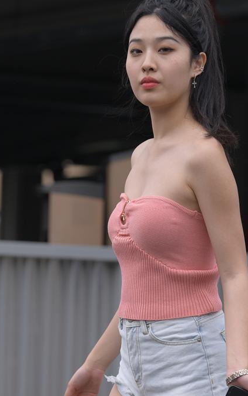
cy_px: 380
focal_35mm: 336
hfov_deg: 3.9
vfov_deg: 6.2
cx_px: 196
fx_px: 3637
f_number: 4
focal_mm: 135
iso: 200
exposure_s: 1/1000
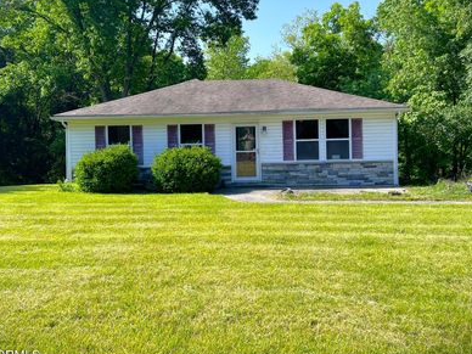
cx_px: 224
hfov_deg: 46.8
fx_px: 545
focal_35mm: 40
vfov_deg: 35.9
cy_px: 148
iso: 50
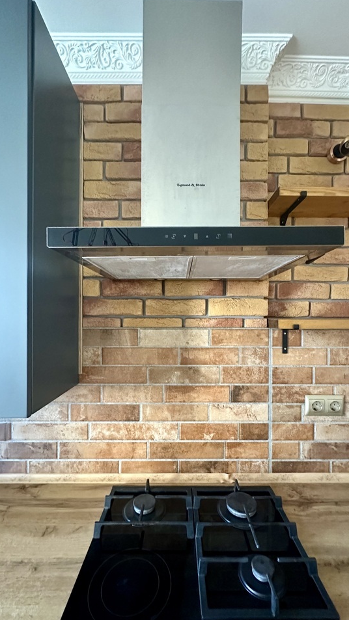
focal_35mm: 16
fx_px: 263
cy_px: 317
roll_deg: -1.4
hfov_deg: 67.1
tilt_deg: +0.3
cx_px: 180
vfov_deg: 99.4
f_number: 2.2
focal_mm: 2.22
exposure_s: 1/60
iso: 1000
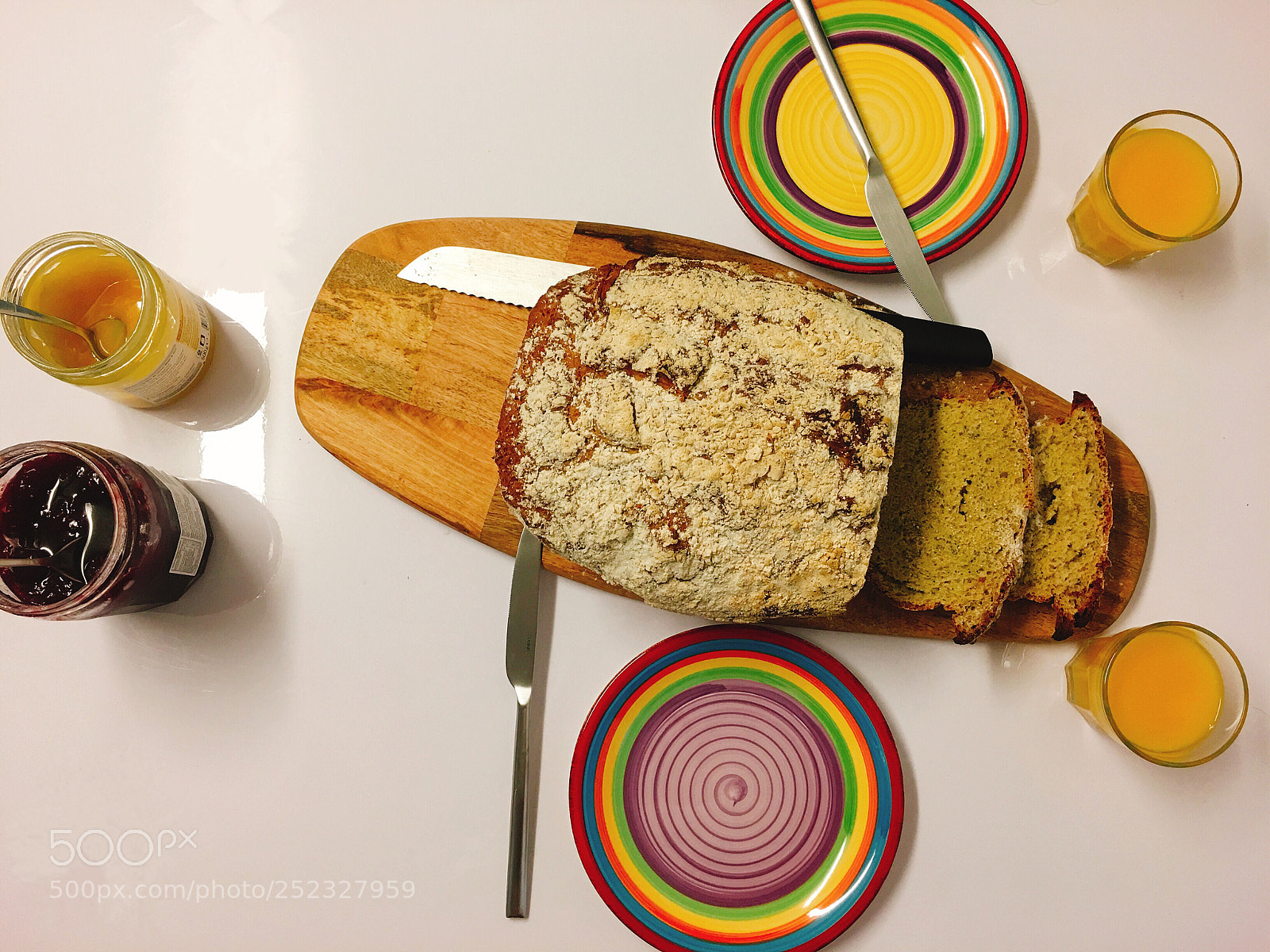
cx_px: 635
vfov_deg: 48.2
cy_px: 476
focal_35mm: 29
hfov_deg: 61.7
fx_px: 1064
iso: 40
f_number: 2.2
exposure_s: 1/17
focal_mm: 4.15
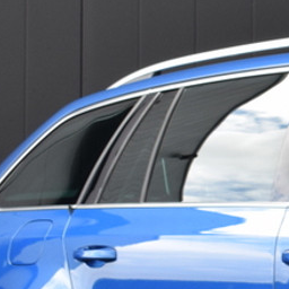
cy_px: 195
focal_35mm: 202
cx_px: 665
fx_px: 1911
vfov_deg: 8.6
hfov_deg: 8.1
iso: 400
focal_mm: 29
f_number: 8
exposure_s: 1/250
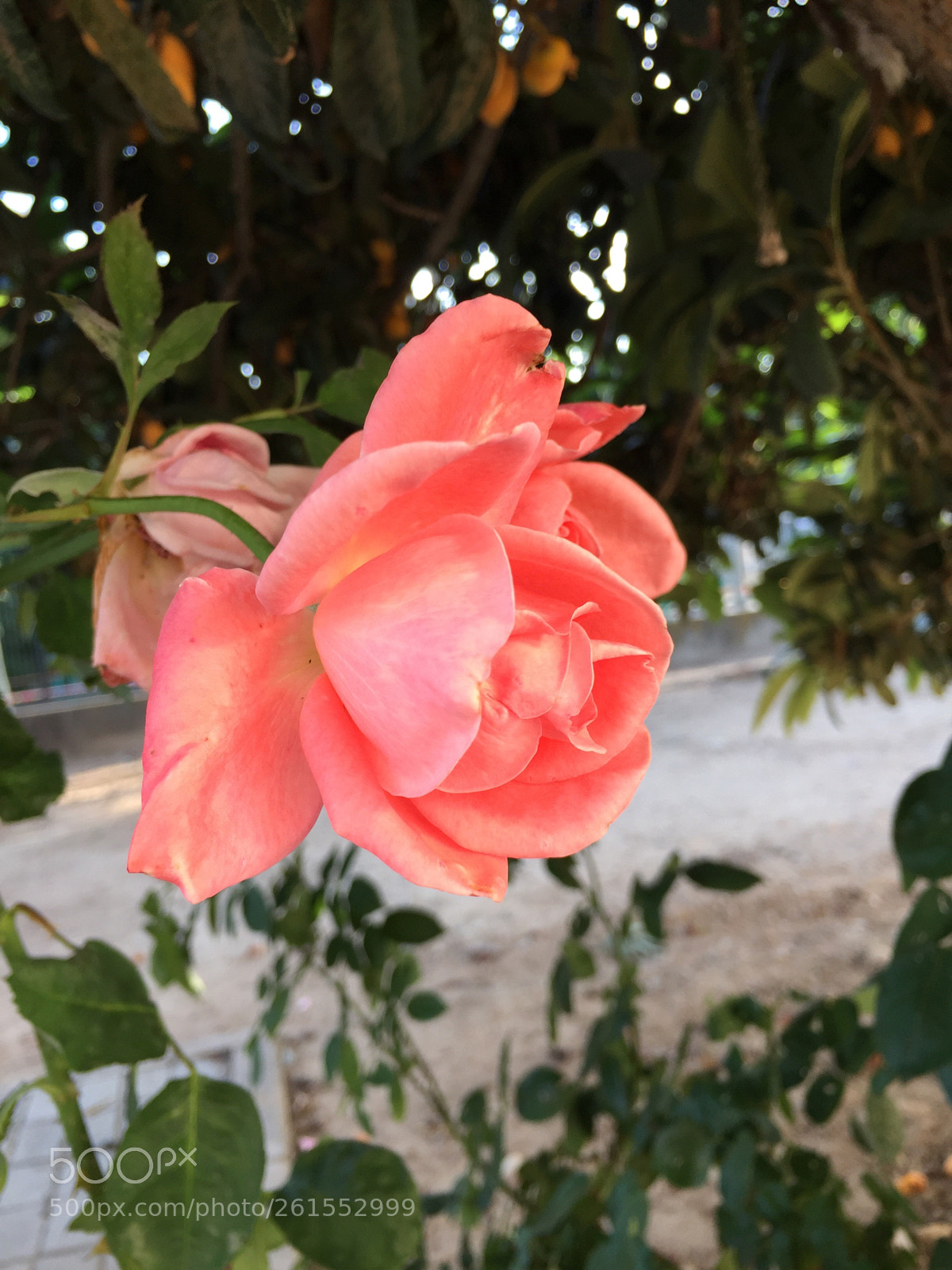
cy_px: 635
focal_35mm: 29
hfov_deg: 48.2
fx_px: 1063
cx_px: 476
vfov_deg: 61.7
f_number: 2.2
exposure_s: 1/100
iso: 32
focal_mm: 4.15
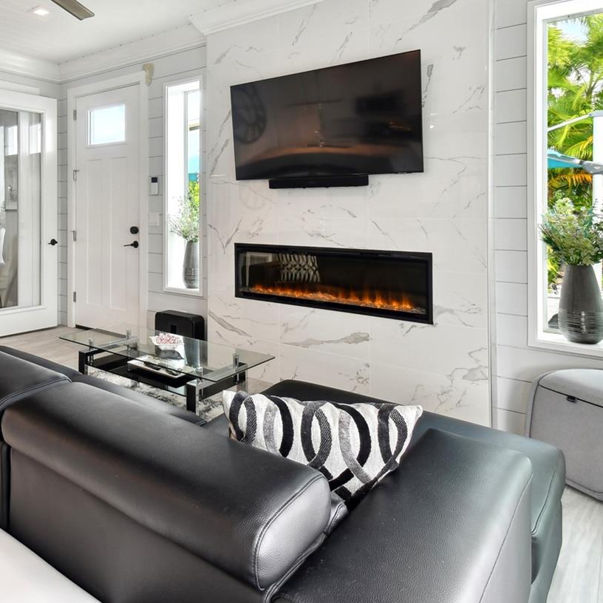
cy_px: 217
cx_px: 119
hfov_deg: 58.1
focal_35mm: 25
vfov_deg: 61.9
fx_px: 493
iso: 100
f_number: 7.1
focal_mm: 10
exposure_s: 1/8
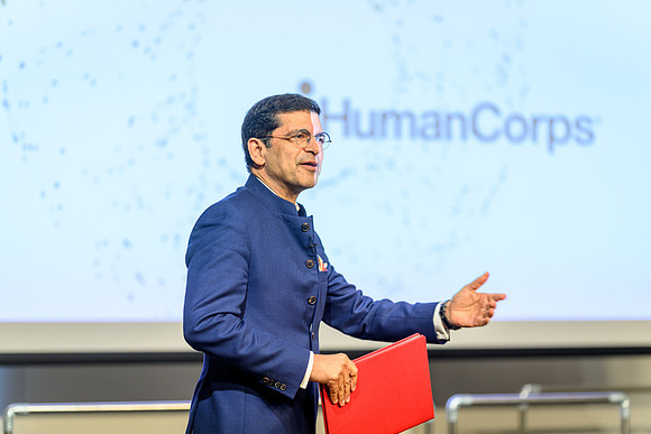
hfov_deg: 15.1
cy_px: 217
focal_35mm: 135
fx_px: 2450
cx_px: 326
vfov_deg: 10.1
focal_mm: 135
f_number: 1.8
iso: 140
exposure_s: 1/125
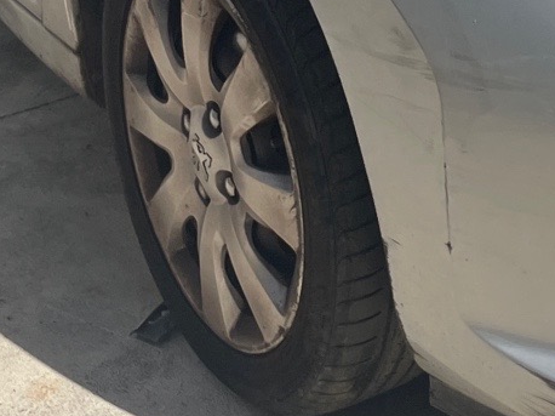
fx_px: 1747
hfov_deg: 17.6
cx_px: 550
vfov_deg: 13.1
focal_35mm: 109
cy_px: -136
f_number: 1.6
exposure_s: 1/5291
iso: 32
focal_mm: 4.2
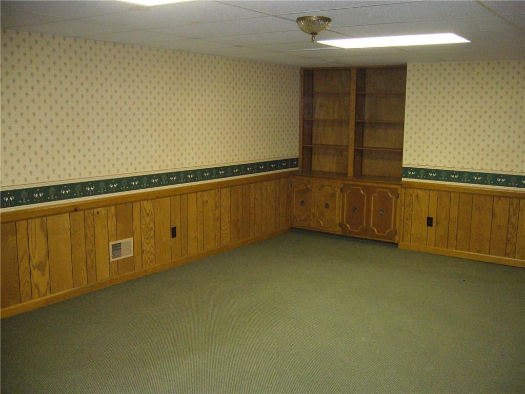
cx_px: 262
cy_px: 197
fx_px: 531
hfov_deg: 52.6
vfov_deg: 40.7
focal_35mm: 35
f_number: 2.8
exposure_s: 1/60
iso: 400
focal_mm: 5.8
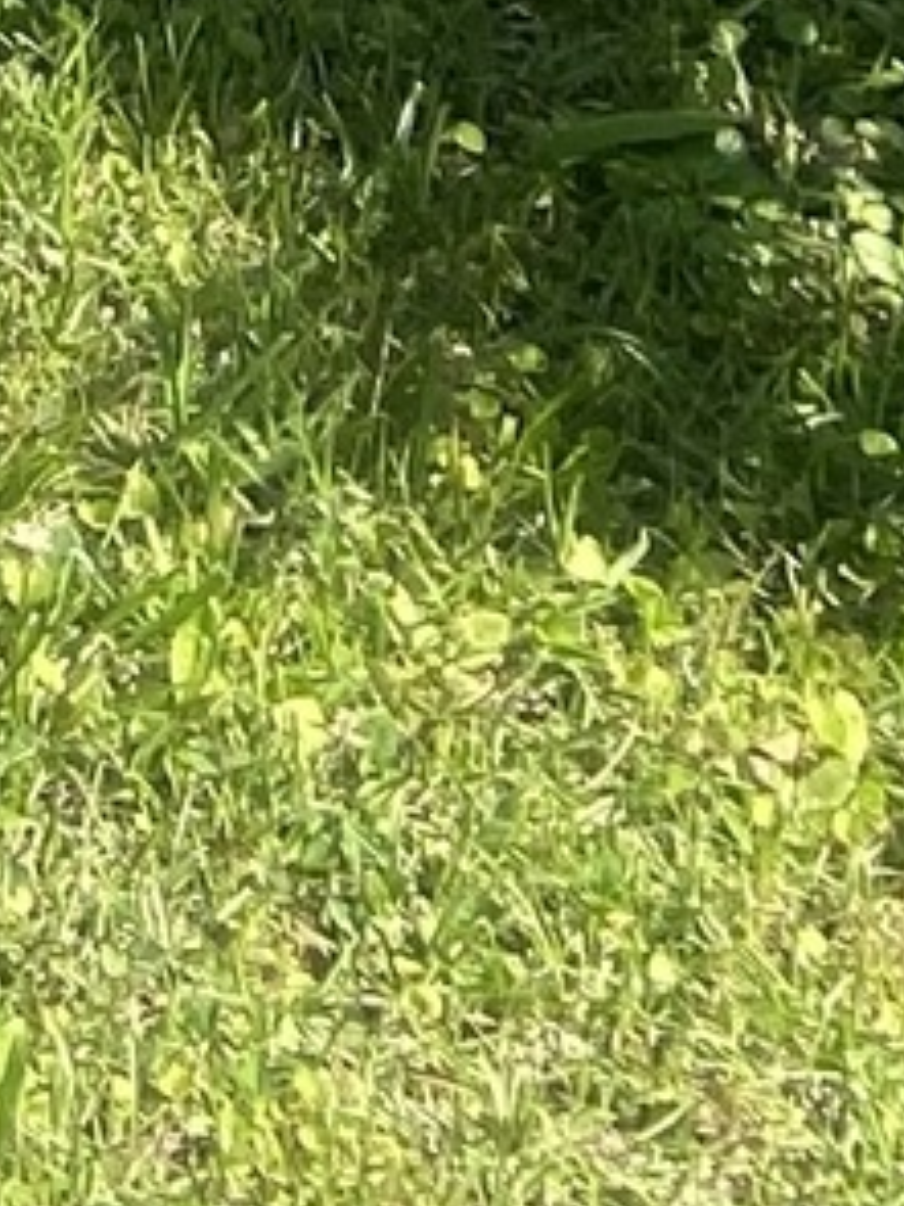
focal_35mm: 203
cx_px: -1423
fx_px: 7074
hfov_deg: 6.8
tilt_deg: -7.7
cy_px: -2878
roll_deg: -0.9
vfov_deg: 7.9
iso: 32
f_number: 1.8
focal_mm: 4.25
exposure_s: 1/934
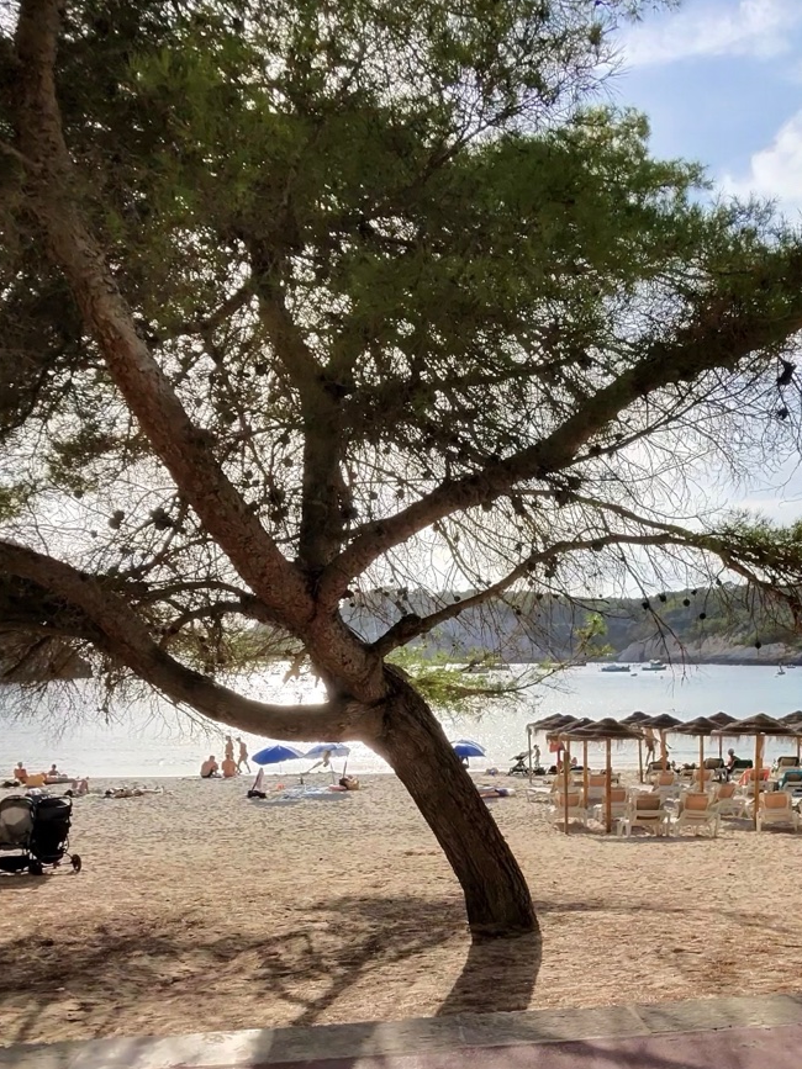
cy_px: 782
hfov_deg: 54.4
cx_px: 591
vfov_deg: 67.7
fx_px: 742
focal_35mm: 24
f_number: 2.2
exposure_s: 1/1250
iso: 54
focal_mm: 2.24
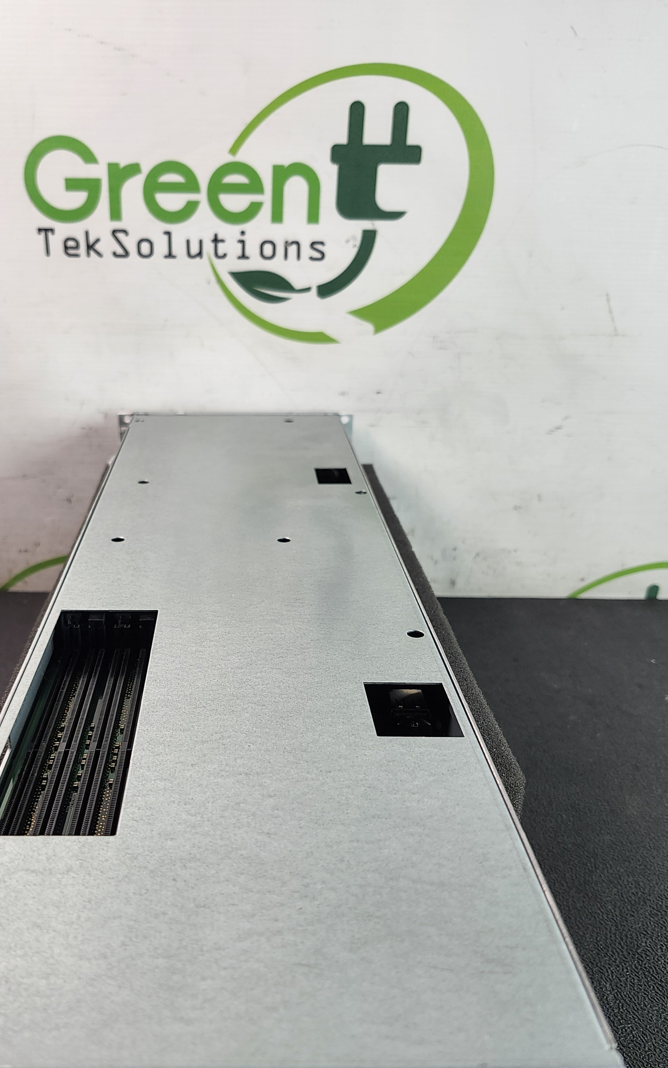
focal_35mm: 29
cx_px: 243
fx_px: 845
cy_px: 622
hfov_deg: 42.8
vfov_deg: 64.2
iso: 64
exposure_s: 1/120
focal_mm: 5.54
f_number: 1.8
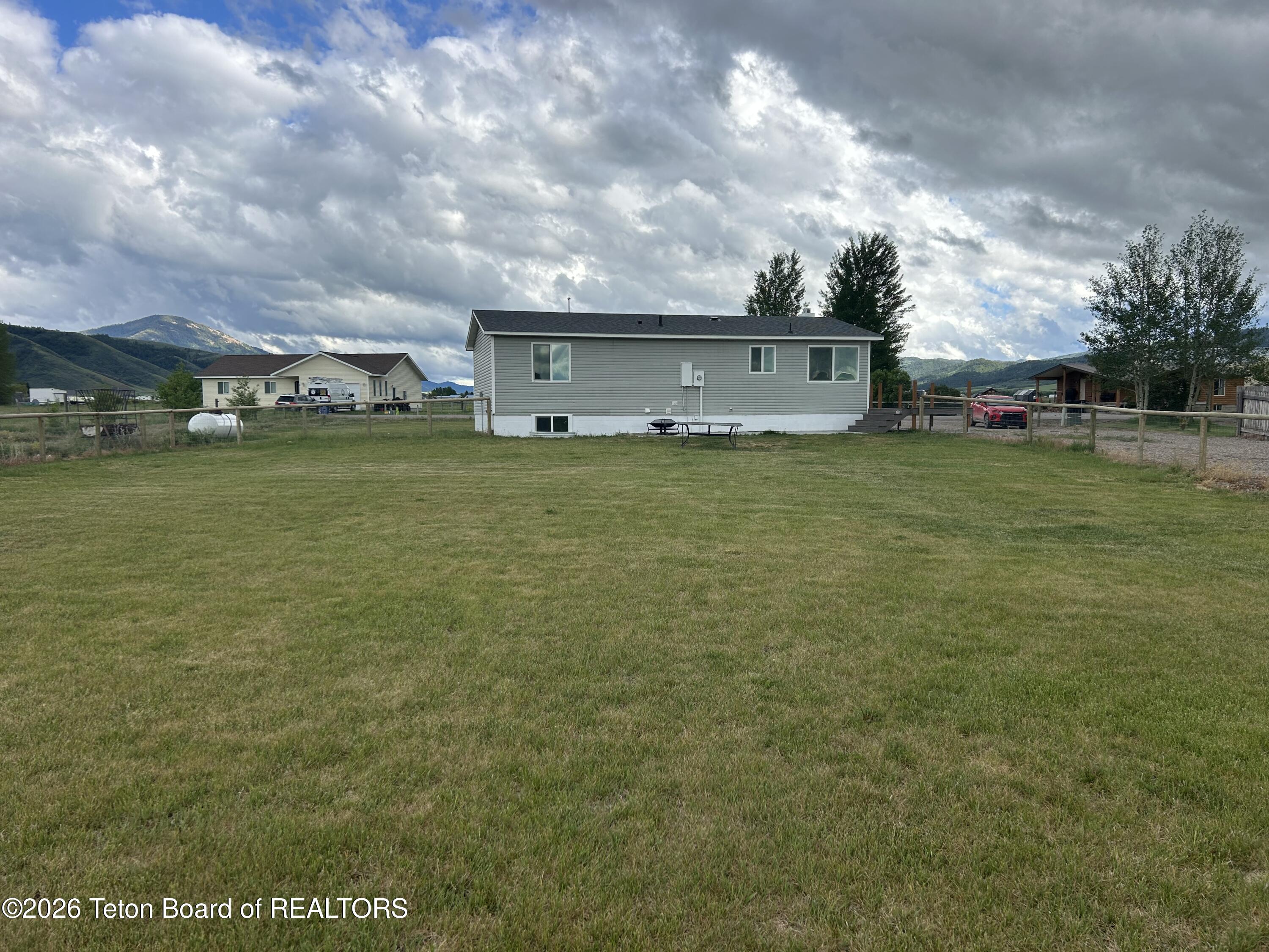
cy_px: 476
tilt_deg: -3.3
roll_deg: +0.6
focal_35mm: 26
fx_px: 953
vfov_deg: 53.1
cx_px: 634
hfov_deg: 67.3
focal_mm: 5.7
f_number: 1.5
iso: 50
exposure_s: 1/2457
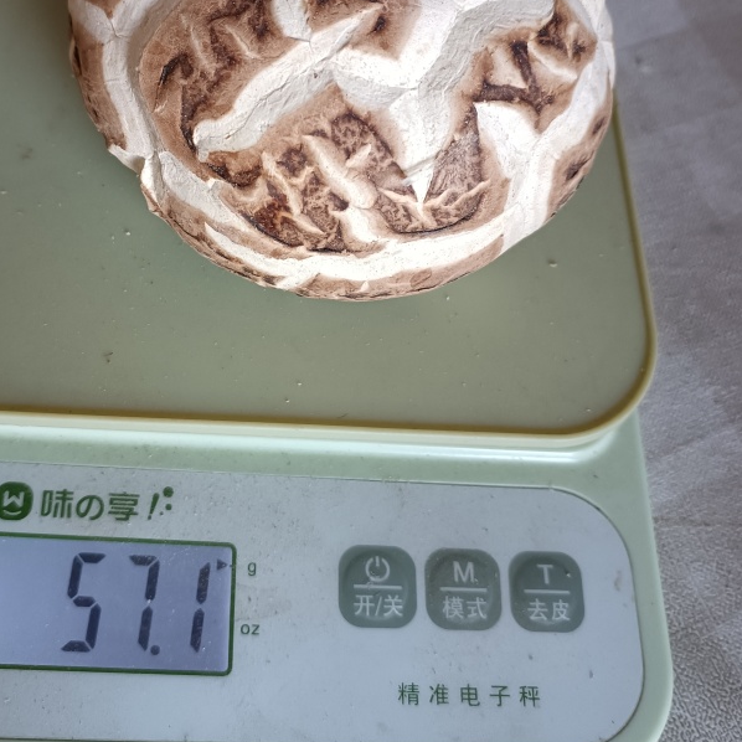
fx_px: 994
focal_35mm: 41
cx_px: 290
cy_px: 225
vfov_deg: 40.2
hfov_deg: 40.7
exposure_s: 1/50
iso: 829
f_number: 1.8
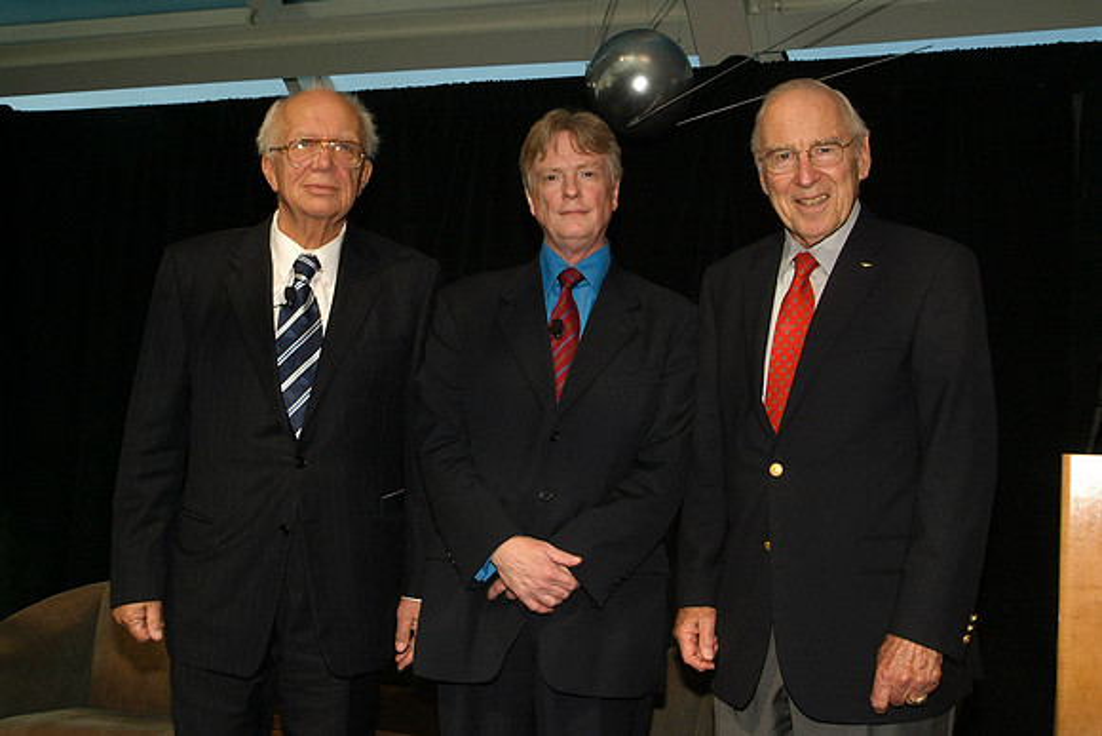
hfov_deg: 49.5
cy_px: 368
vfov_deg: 34.2
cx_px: 551
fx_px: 1194
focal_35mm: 39
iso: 800
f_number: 13
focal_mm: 26
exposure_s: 1/180
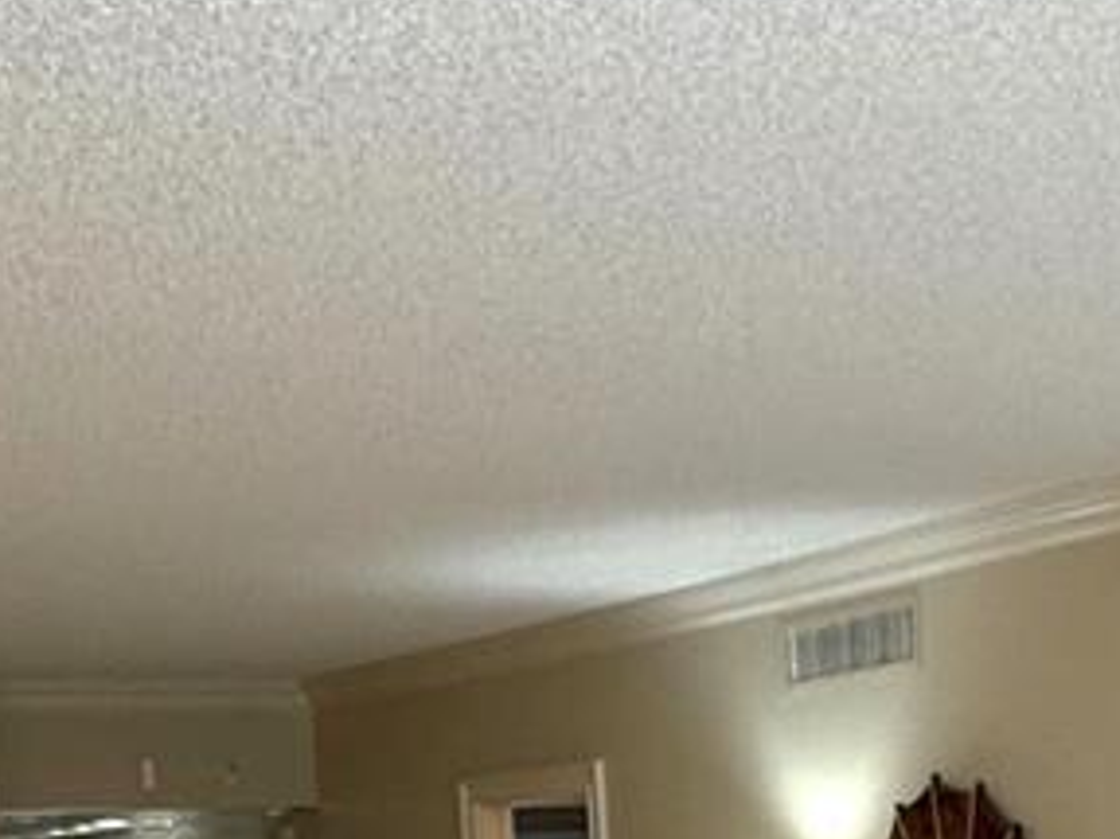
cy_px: 1034
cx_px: 855
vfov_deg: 17.9
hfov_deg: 24.7
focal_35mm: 78
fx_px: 2523
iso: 200
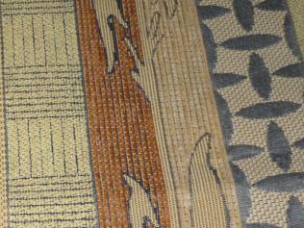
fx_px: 896
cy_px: 170
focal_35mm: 102
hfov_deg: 18.4
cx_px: -49
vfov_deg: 14.4
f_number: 2.8
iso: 100
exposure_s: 1/30
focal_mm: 5.8
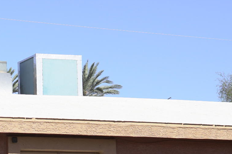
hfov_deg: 11.4
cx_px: -49
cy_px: 241
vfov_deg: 7.6
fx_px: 1140
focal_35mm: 177
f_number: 5
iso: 100
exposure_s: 1/800
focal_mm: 30
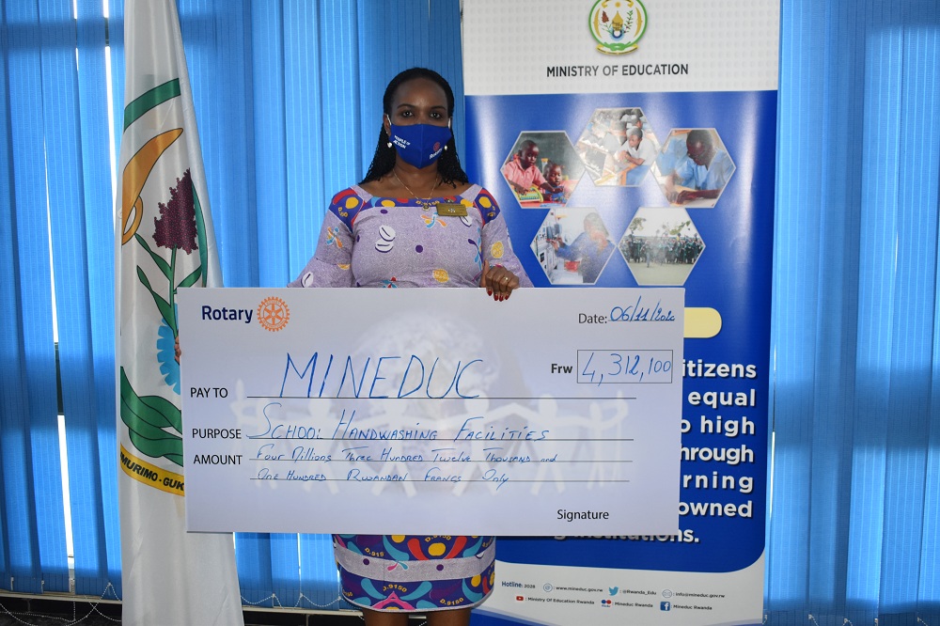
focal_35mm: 39
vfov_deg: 34.2
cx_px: 470
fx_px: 1018
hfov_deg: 49.6
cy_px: 313
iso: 800
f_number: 4.5
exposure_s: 1/80
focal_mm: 26
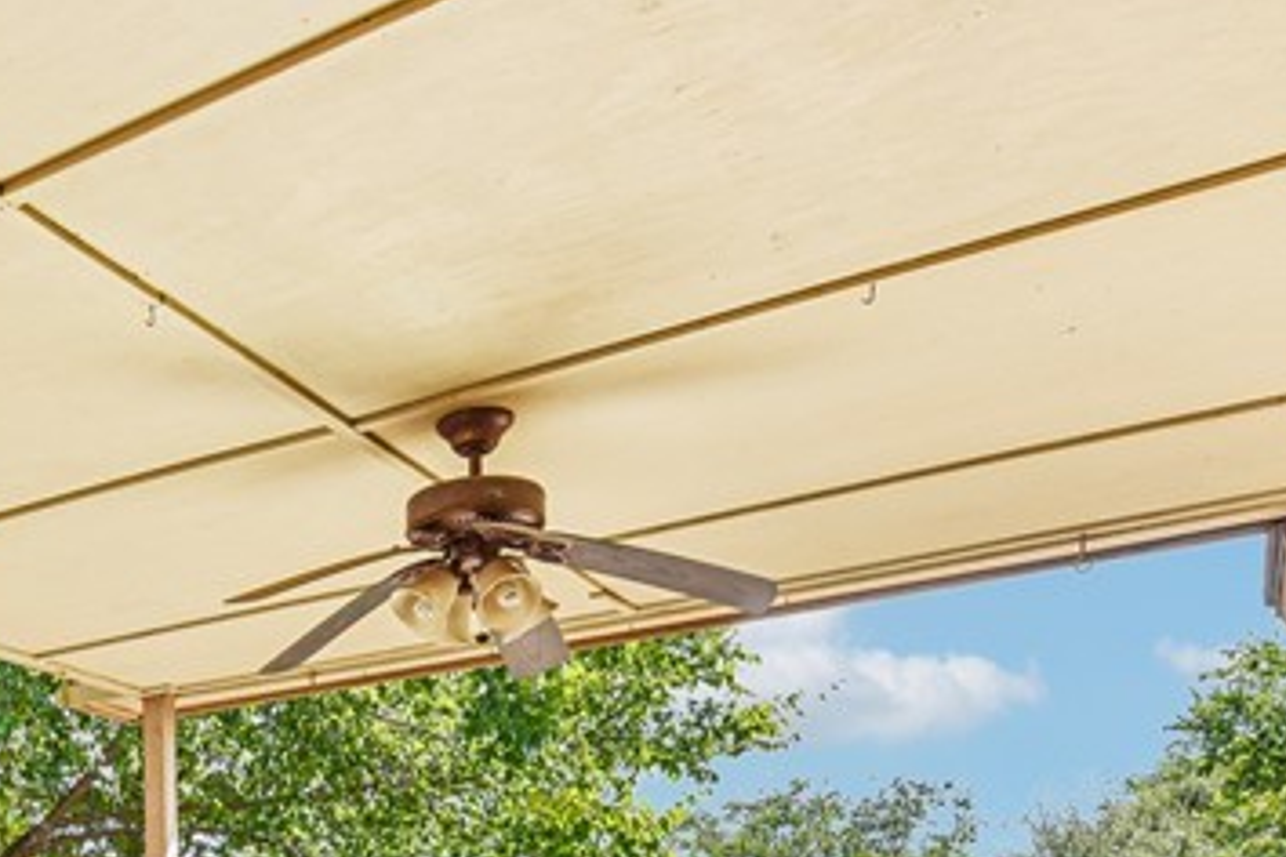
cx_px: -54
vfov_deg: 27.0
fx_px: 1536
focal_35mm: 43
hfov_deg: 39.1
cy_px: 1071
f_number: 8
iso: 100
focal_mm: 14
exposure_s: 1/125
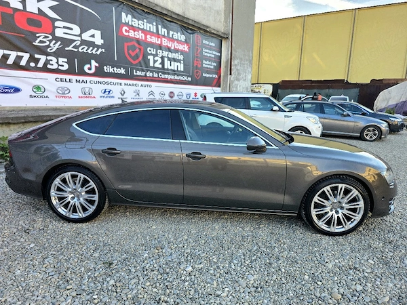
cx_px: 204
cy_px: 152
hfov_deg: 73.9
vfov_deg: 58.9
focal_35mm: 23
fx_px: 270
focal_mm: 6.3
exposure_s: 1/370
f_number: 1.7
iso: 40
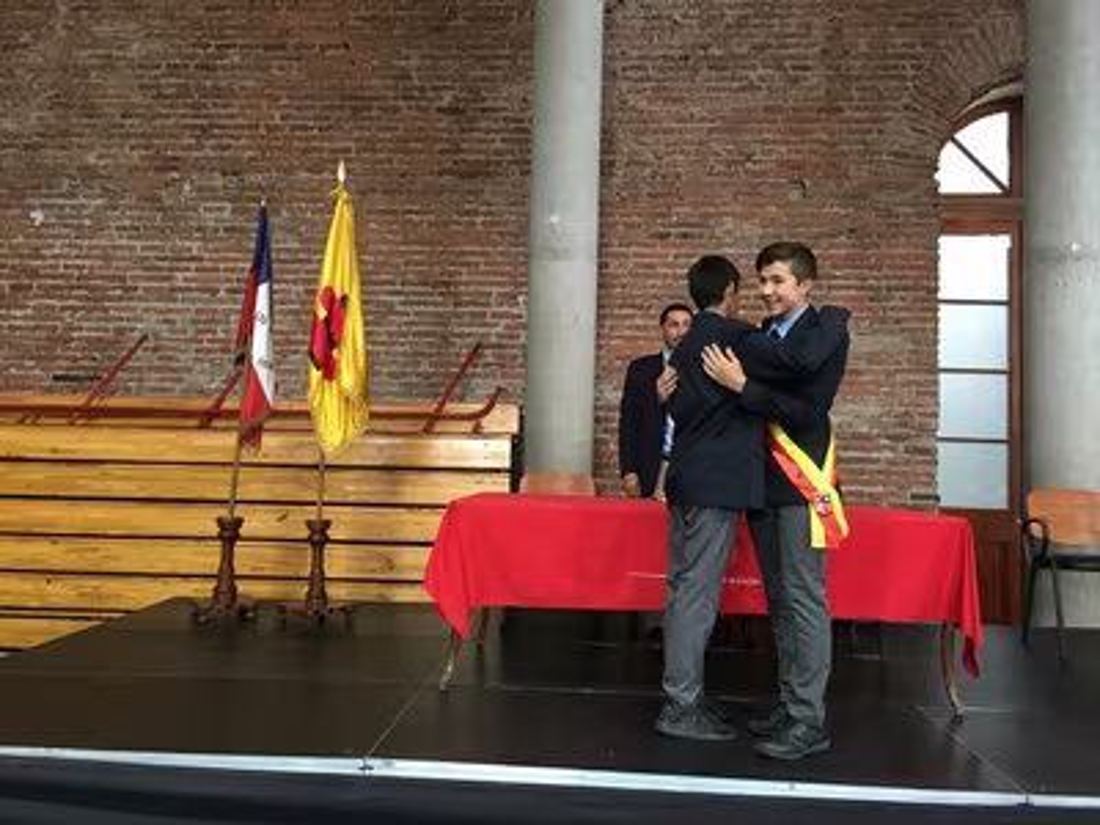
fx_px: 922
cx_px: 550
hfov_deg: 61.7
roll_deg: -2.0
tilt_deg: +2.3
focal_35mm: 29
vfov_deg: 48.2
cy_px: 412
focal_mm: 4.15
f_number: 2.2
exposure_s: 1/17
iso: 125
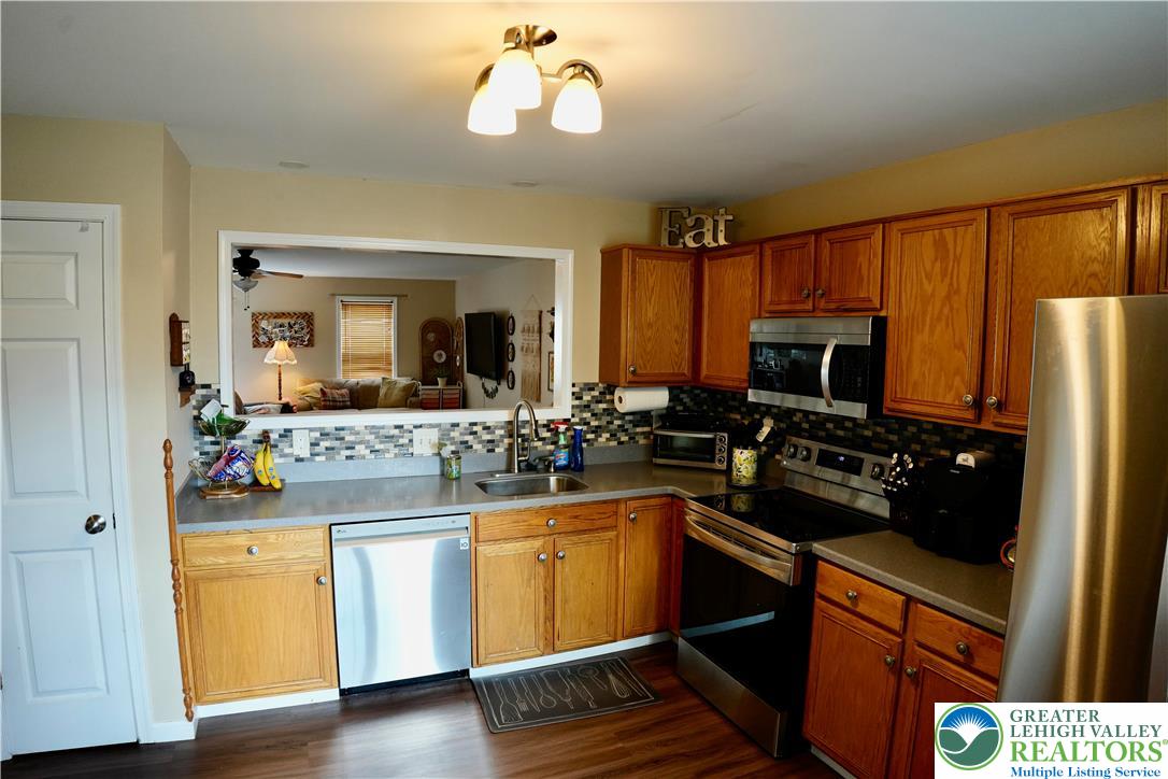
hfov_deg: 84.0
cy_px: 390
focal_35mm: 20
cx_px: 584
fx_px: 649
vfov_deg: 61.9
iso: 1600
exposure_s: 1/100
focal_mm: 20
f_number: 5
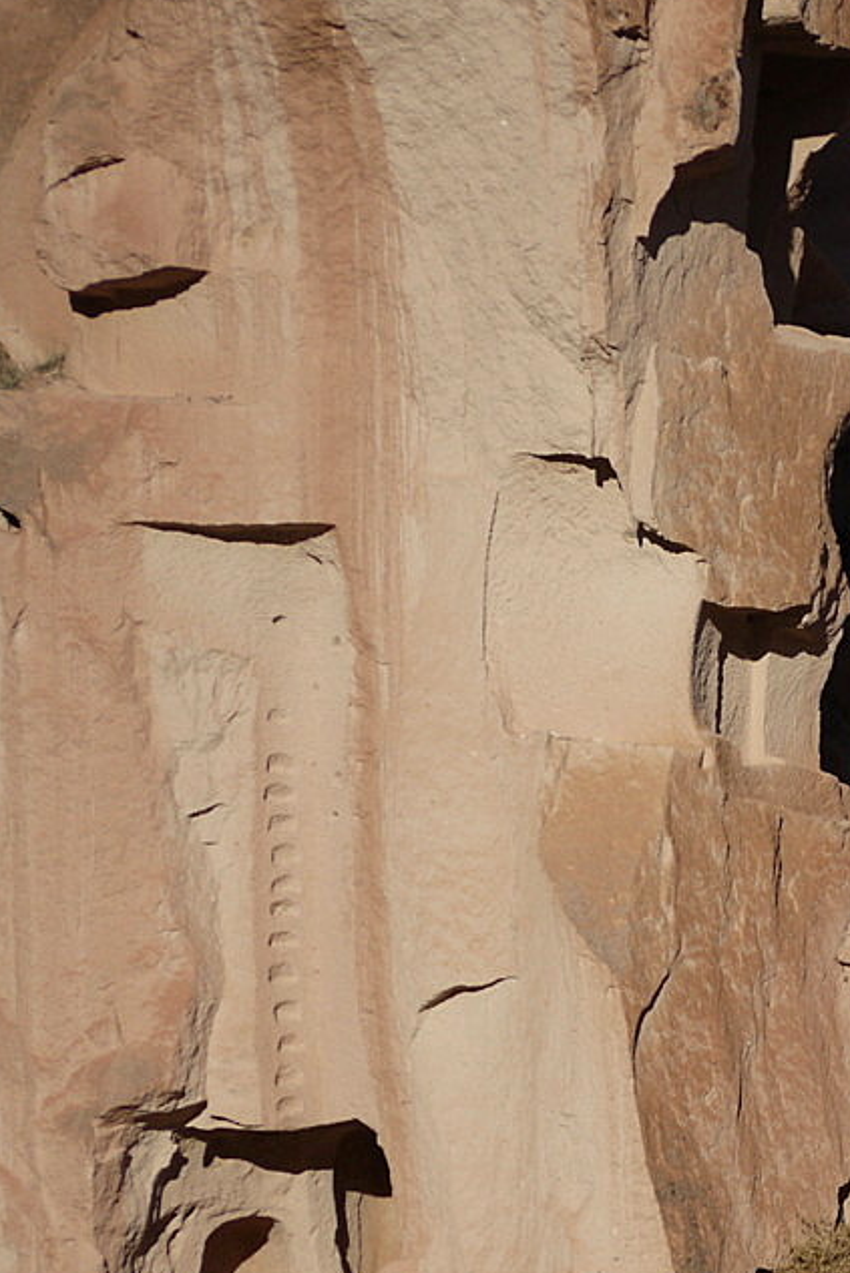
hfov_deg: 7.2
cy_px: 757
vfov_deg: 10.9
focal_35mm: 189
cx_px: 1011
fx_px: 6690
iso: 125
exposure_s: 1/4000
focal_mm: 45
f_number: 4
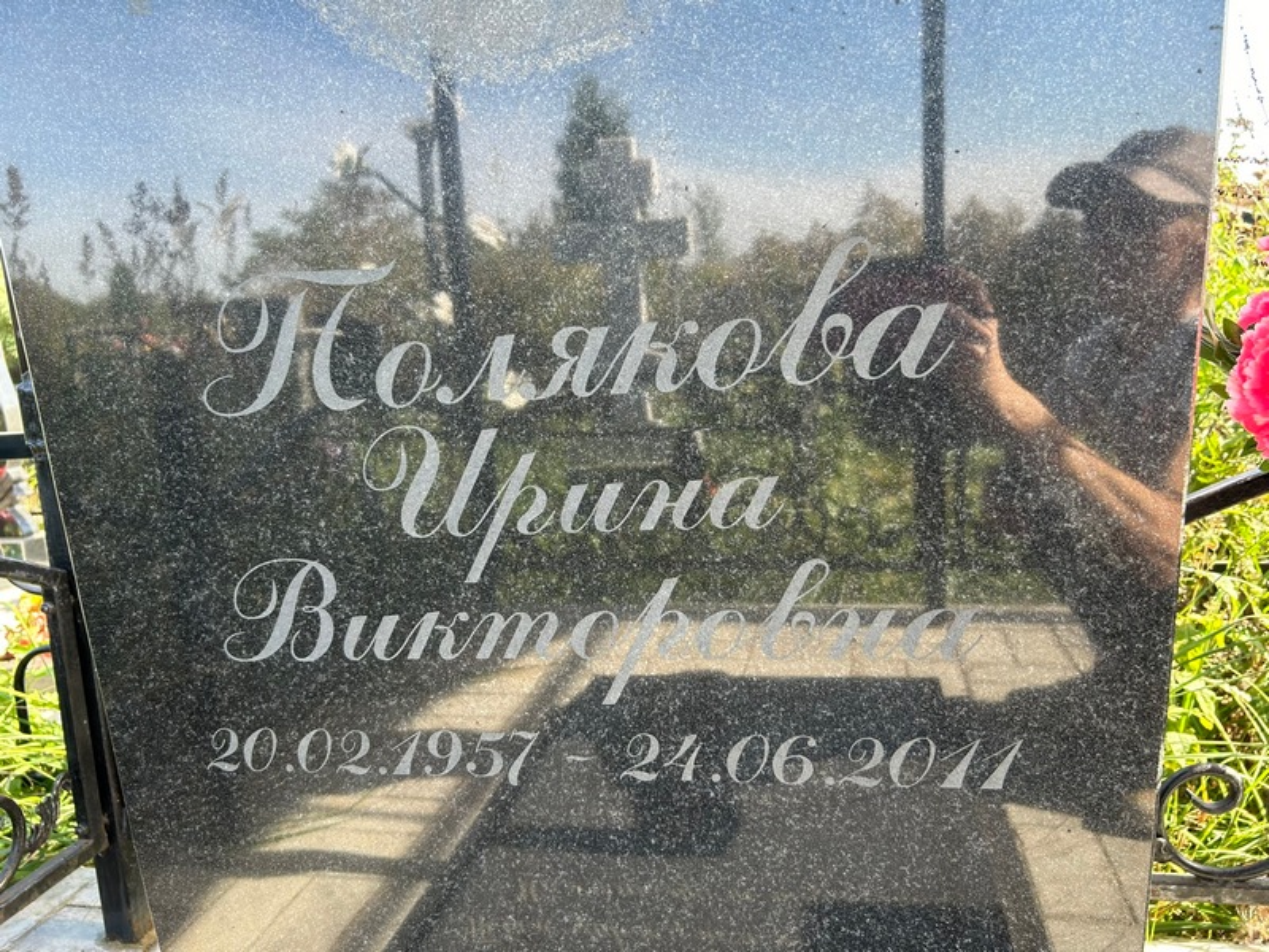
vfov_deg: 53.1
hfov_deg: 67.3
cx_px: 634
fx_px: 953
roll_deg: +3.8
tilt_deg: -11.1
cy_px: 476
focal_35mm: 26
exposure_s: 1/166
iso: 40
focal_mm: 5.7
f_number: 1.5
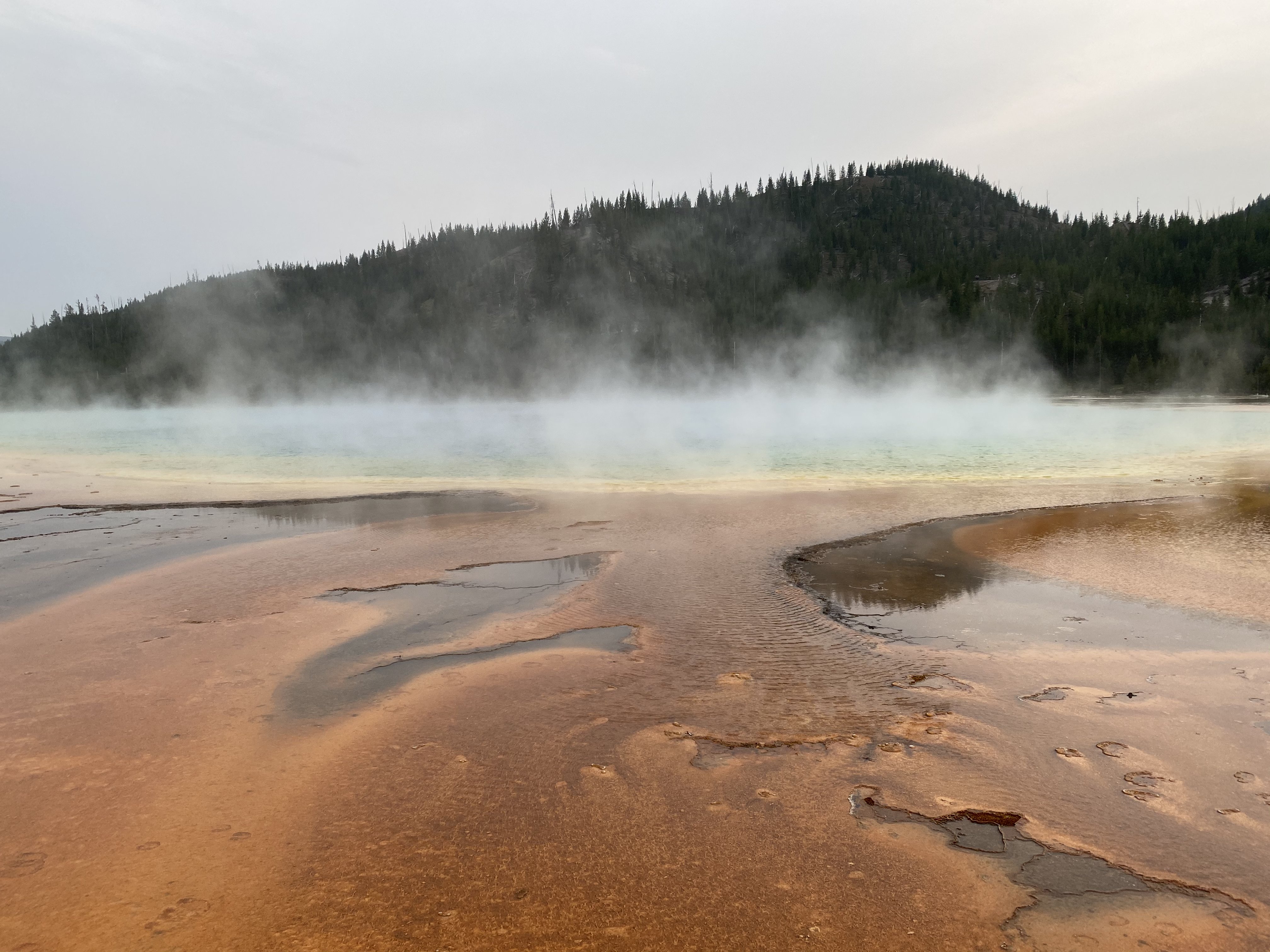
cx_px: 635
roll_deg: +0.9
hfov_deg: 67.3
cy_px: 476
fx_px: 954
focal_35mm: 26
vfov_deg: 53.1
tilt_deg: -4.6
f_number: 1.8
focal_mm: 4.25
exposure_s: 1/693
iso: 32
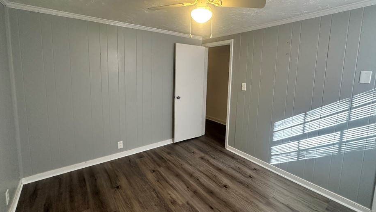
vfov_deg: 63.7
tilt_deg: -4.7
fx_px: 169
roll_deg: -0.5
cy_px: 92
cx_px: 187
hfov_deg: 95.9
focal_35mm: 17
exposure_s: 1/60
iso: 250
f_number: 2.2
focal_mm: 2.22
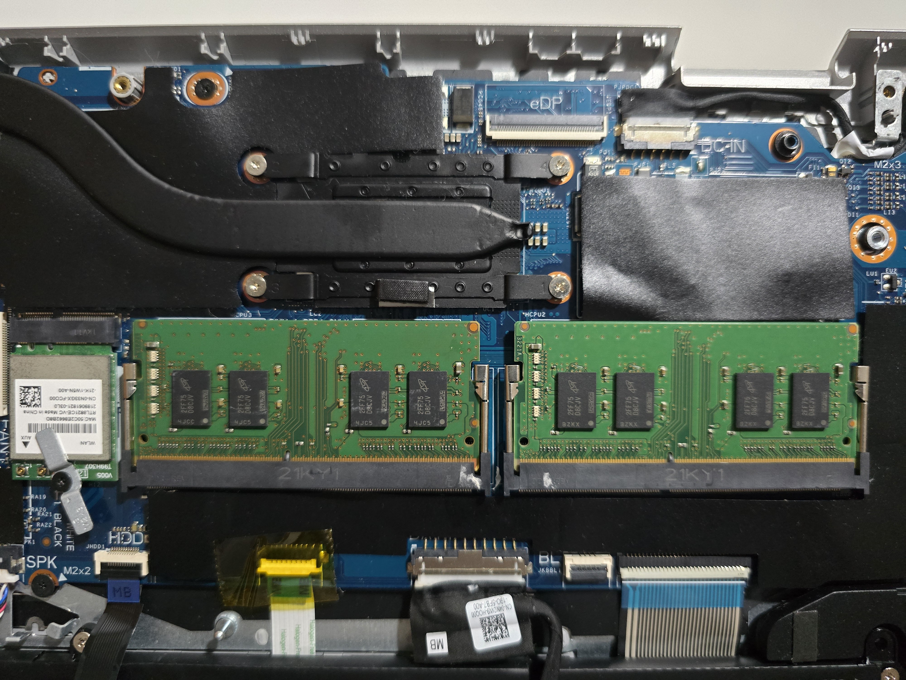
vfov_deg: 58.9
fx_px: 602
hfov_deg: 73.9
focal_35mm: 23
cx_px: 453
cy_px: 340
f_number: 1.7
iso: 1600
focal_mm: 6.3
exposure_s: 1/60
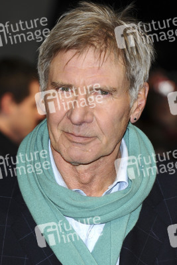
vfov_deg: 10.2
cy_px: 132
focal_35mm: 202
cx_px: 88
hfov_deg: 6.8
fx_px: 1492
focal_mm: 135
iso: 400
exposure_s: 1/200
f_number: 5
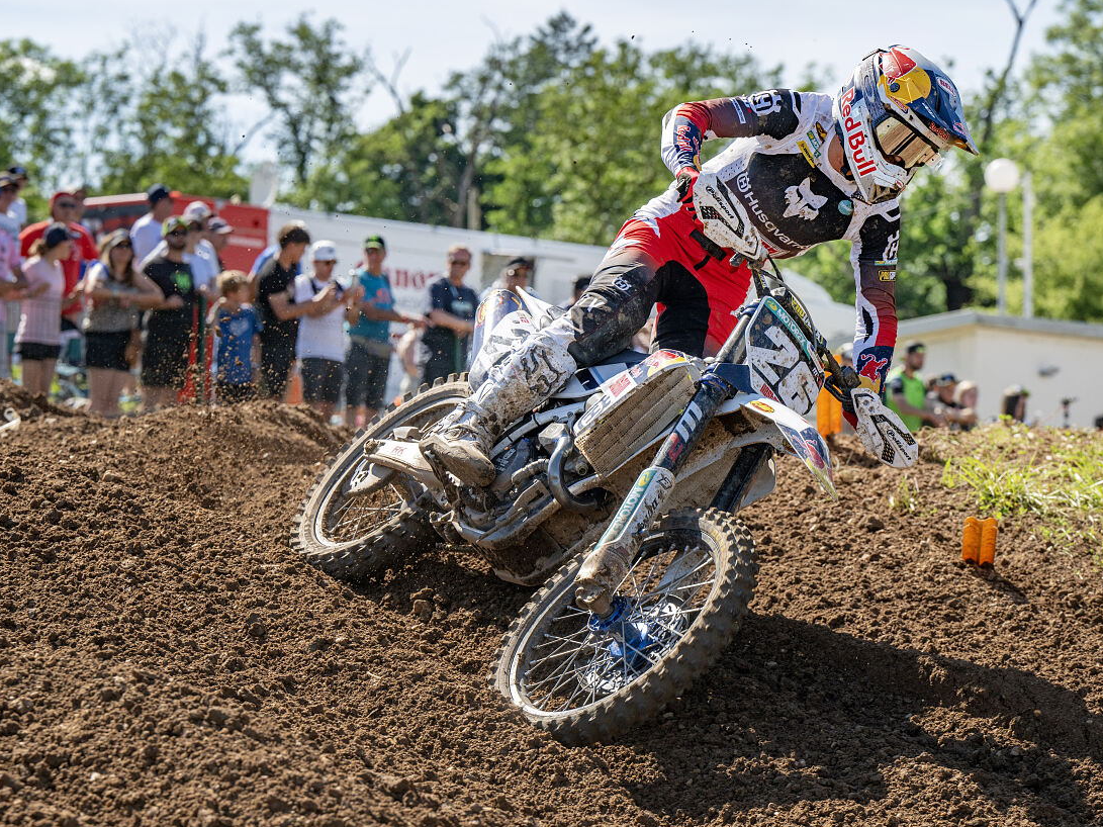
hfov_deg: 15.1
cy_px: 415
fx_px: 4174
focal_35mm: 131
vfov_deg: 11.3
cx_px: 573
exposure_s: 1/1600
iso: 200
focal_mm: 120
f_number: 5.6
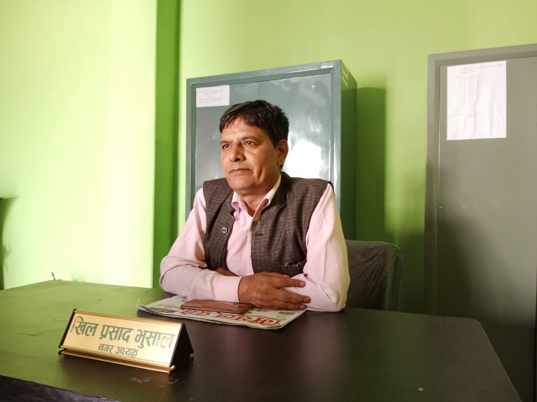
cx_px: 268
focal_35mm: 26
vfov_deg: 53.1
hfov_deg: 67.3
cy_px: 201
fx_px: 403
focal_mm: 3.96
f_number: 1.8
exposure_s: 1/25
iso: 1594
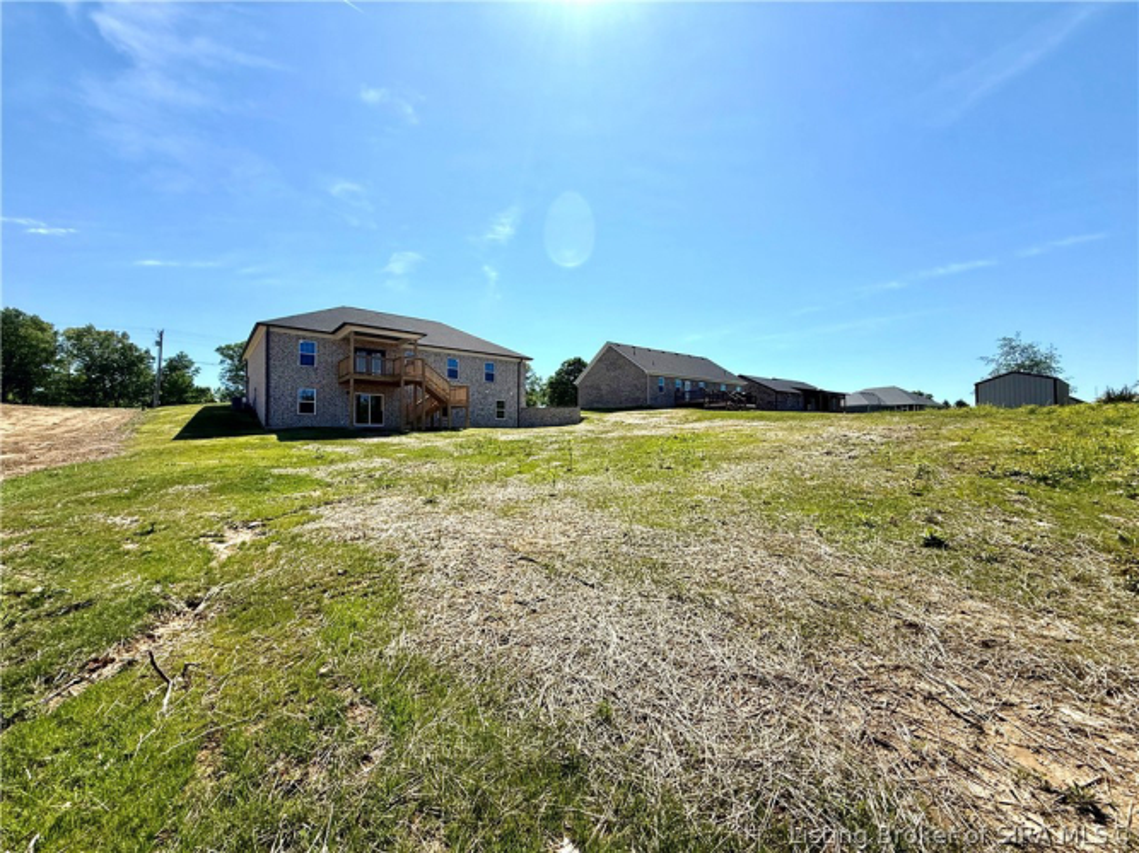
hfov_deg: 102.1
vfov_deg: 85.7
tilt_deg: +2.1
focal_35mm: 14
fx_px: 461
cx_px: 570
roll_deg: +0.2
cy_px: 426
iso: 50
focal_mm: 2.22
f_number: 2.2
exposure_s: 1/2611
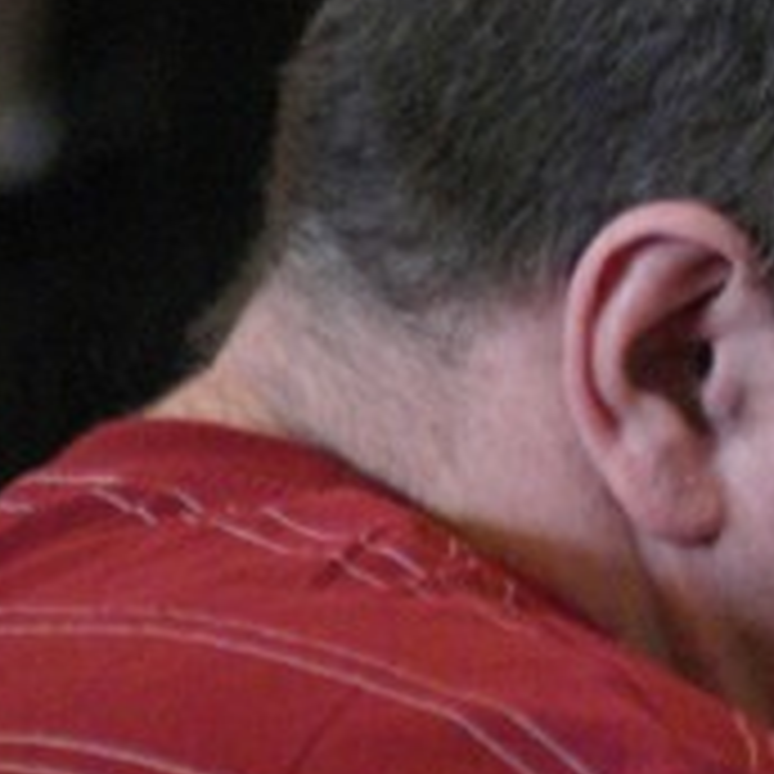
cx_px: 1143
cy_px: 162
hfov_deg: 1.1
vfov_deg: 1.1
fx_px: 39337
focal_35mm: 1555
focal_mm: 300
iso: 1600
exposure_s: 1/25
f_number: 5.6
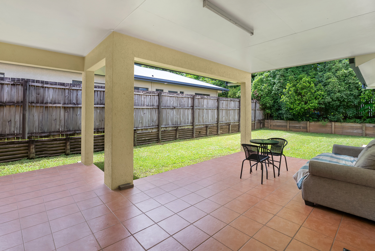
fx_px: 167
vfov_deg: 74.0
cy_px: 126
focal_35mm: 16
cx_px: 188
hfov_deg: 96.6
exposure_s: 1/200
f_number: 8
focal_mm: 16
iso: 2500
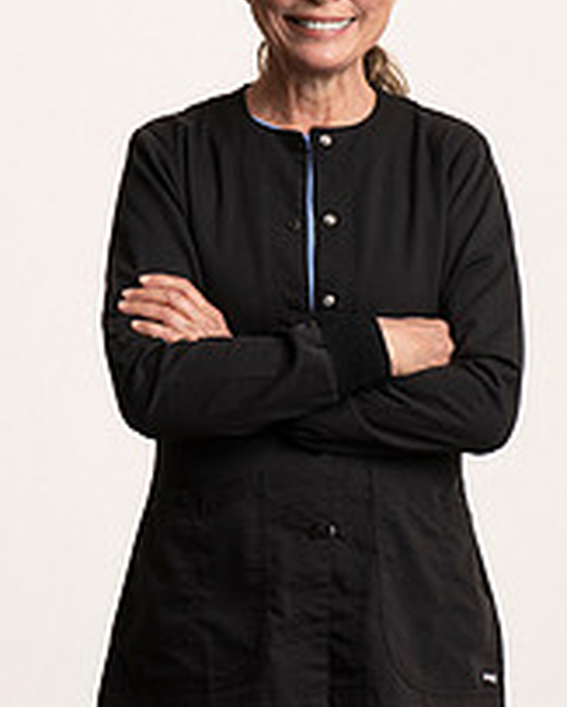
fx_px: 4563
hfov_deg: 7.1
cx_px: 292
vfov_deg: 8.8
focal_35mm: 218
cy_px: 390
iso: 64
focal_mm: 105
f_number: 8
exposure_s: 1/125
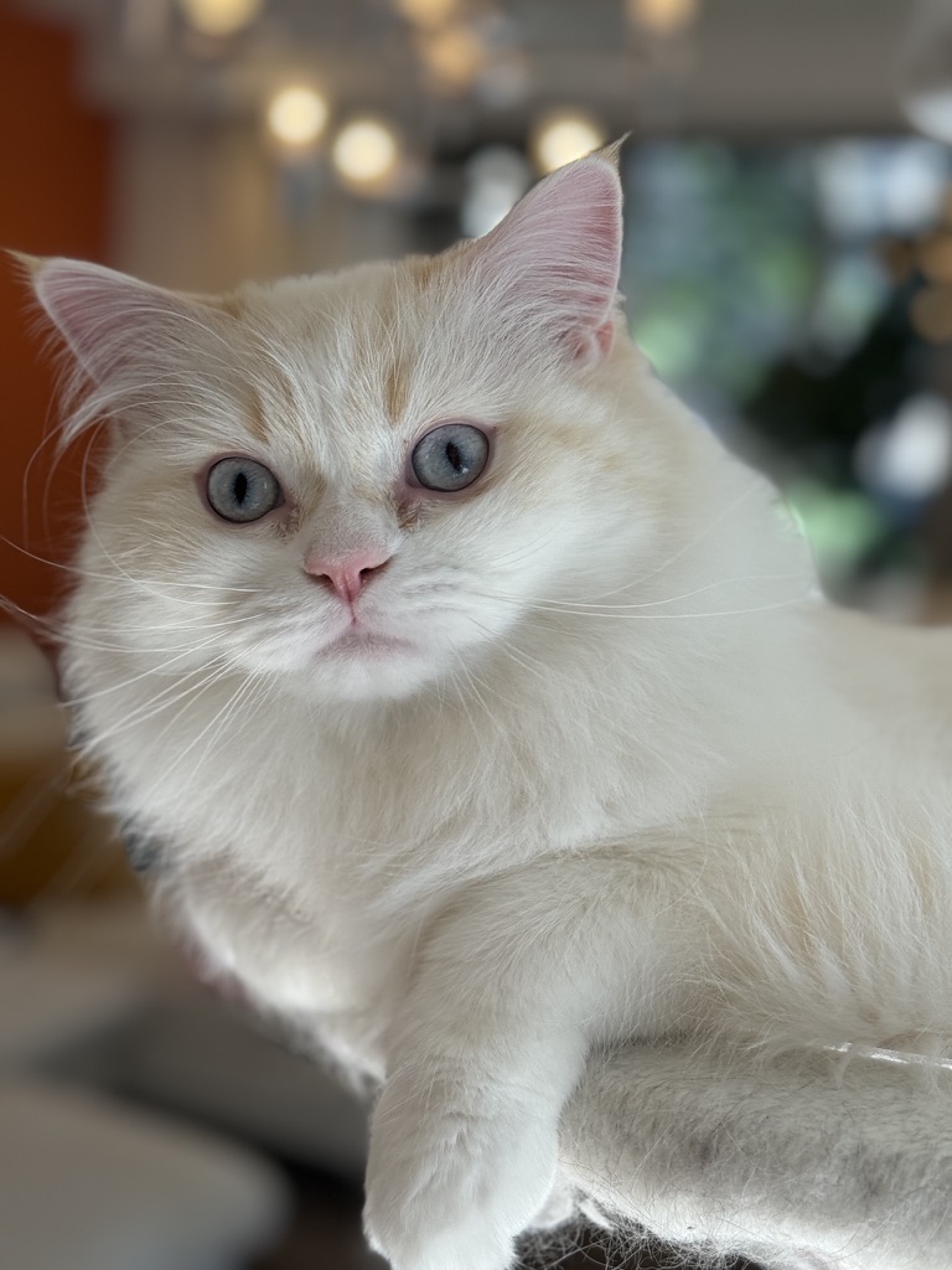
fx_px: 1760
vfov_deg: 39.7
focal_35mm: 48
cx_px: 476
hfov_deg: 30.3
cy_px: 635
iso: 64
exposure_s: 1/278
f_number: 1.78
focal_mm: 6.76
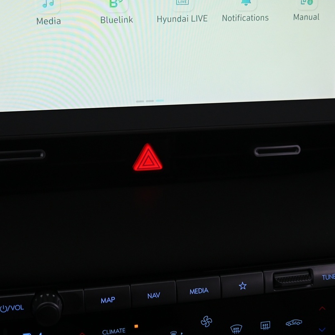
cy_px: 140
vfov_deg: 31.0
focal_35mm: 55
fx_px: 602
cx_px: 117
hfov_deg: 30.9
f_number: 6.3
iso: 2000
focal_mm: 32
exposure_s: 1/80
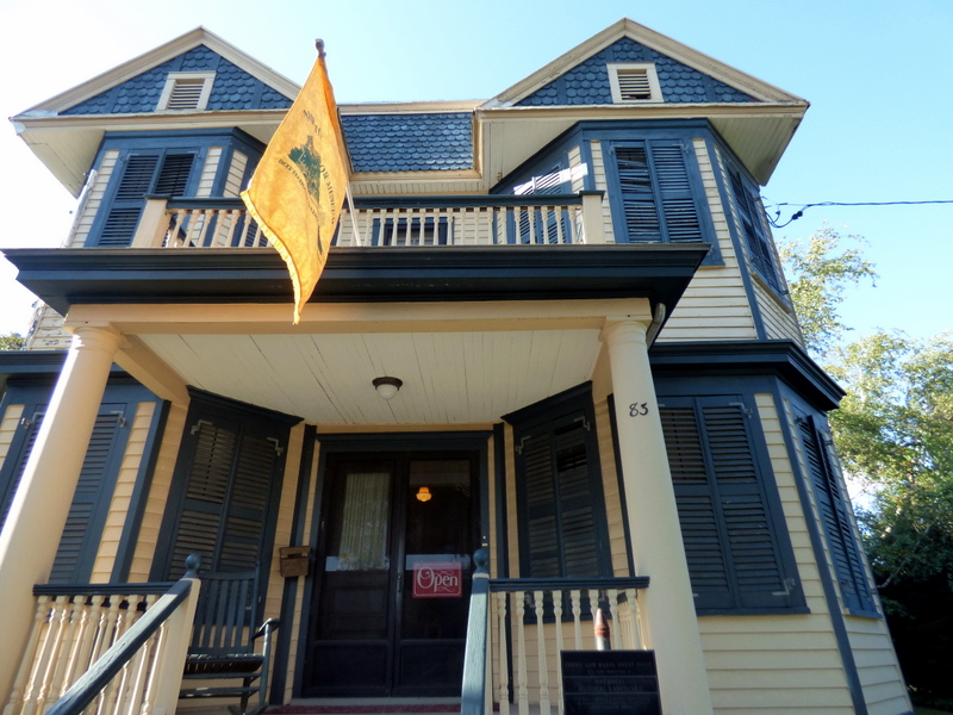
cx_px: 476
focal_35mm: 20
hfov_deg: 81.7
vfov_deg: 66.0
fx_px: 551
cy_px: 358
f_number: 2.8
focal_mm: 3.58
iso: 160
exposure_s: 1/320
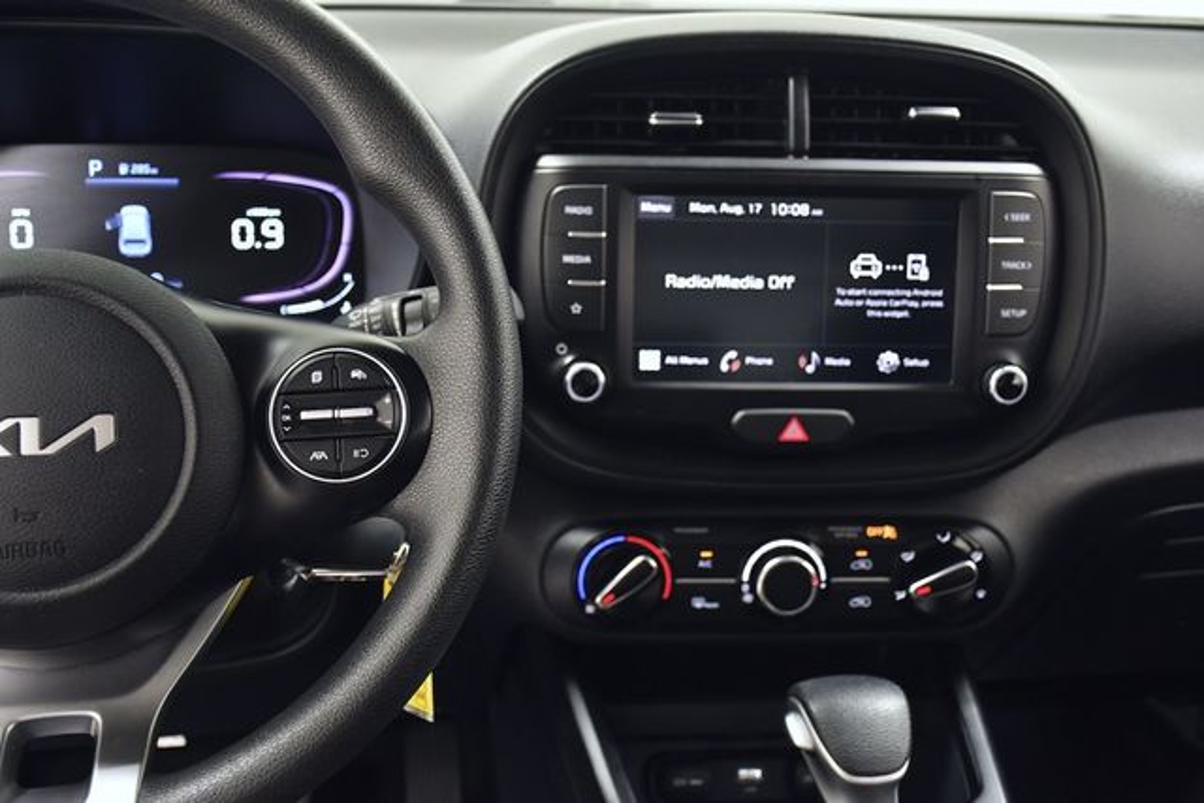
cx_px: 602
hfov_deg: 43.6
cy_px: 402
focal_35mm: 45
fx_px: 1505
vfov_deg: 29.9
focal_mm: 30
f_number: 4
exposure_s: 1/80
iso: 1250
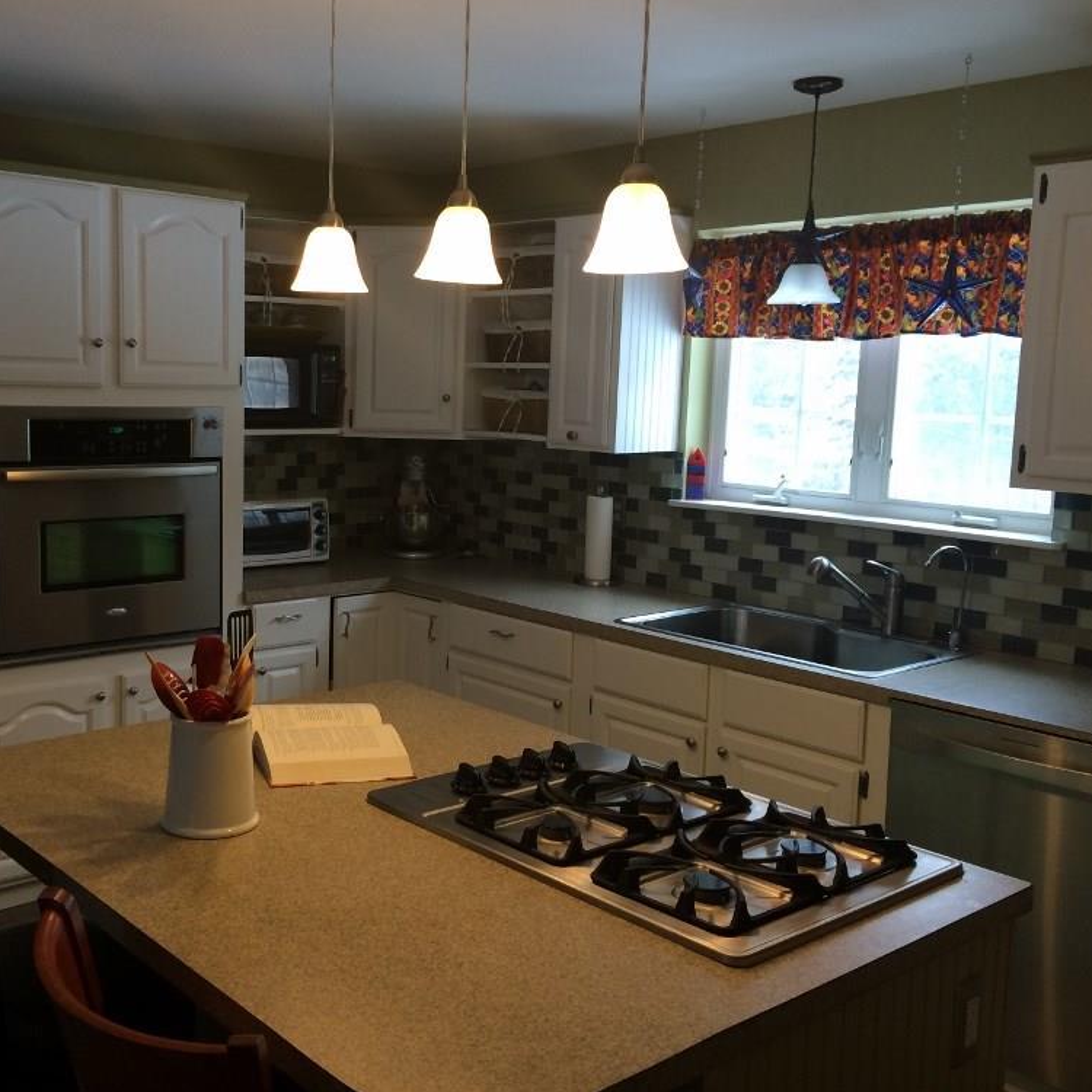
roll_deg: -2.6
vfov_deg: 47.2
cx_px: 415
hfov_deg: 46.8
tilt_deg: -9.2
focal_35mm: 35
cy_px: 536
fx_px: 1249
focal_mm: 4.15
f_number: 2.2
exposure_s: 1/30
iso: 40
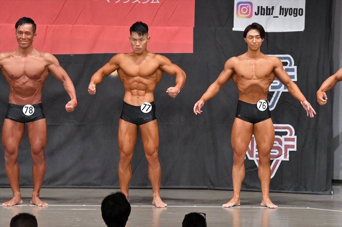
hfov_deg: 9.5
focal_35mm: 217
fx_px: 2061
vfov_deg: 6.3
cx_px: 171
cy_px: 114
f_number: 5.6
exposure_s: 1/400
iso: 6400
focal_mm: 145
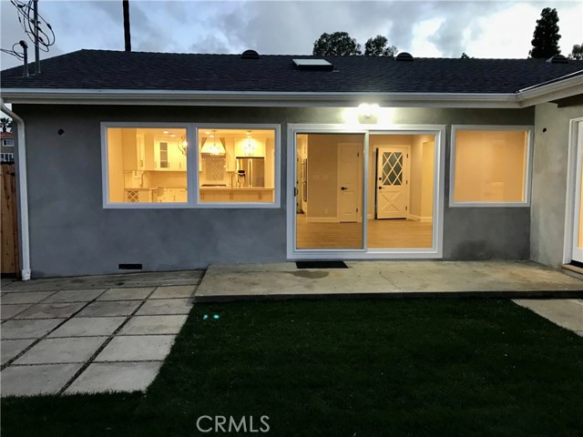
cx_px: 292
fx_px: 472
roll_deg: -0.8
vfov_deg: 49.7
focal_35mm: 28
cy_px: 218
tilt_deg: -4.5
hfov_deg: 63.4
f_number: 1.8
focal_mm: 3.99
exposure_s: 1/24
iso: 40
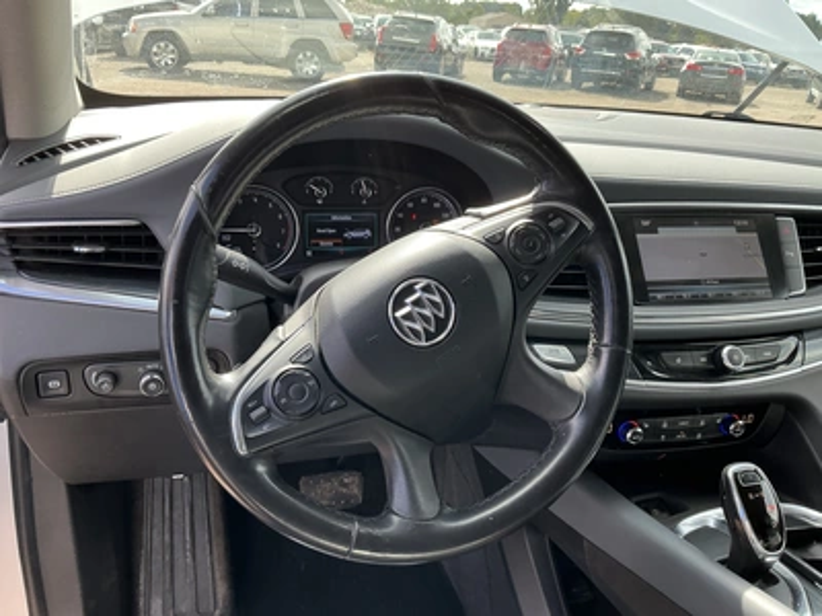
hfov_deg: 63.4
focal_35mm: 28
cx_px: 411
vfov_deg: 49.7
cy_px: 308
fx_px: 665
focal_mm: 3
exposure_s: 1/154
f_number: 1.8
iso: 25
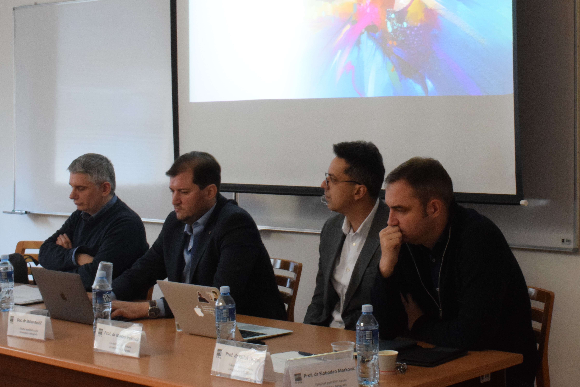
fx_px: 870
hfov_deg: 36.9
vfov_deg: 25.1
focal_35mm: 54
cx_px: 290
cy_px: 194
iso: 3200
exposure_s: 1/5
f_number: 32
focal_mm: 36
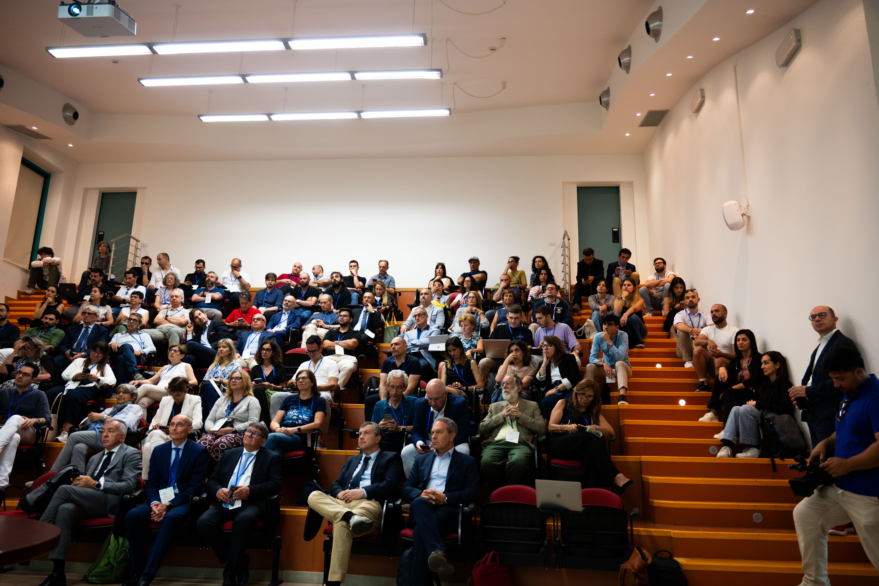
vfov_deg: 46.4
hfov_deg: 65.5
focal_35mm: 28
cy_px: 293
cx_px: 440
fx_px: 684
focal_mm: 28
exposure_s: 1/80
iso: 1250
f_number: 4
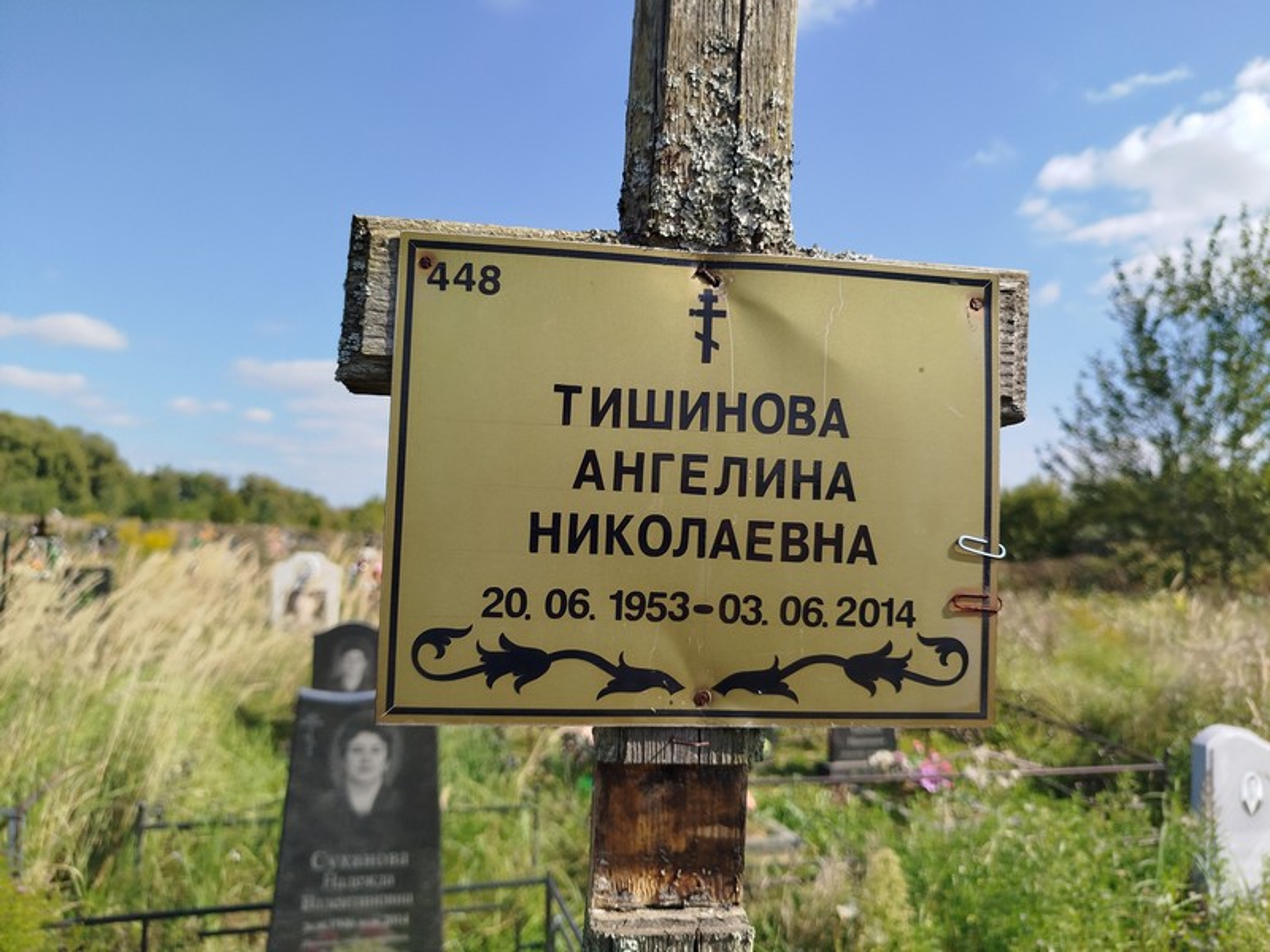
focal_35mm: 24
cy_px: 476
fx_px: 881
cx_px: 635
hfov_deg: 71.6
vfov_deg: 56.8
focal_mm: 5.31
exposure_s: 1/959
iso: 50
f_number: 1.7
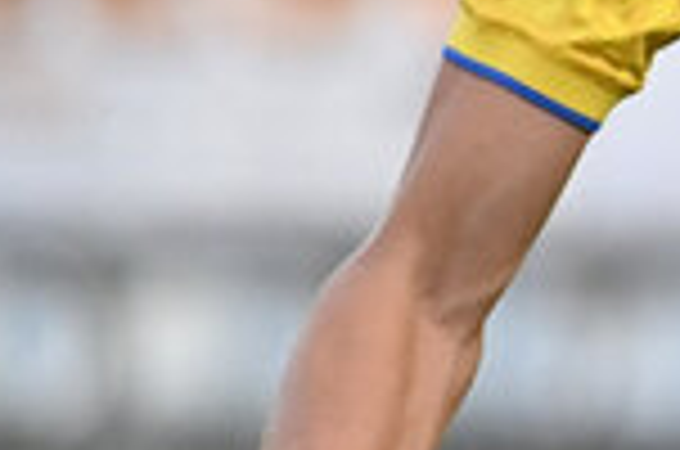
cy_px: 238
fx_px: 51232
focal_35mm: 2718
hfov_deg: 0.8
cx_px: 1954
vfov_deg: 0.5
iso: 1000
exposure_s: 1/2000
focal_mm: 400
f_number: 4.5
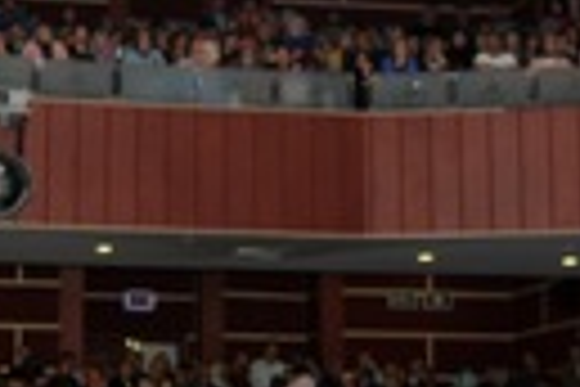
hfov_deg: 19.5
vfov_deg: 13.1
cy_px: 295
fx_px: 1675
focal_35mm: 104
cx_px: 130
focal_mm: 20
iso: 250
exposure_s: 1/60
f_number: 5
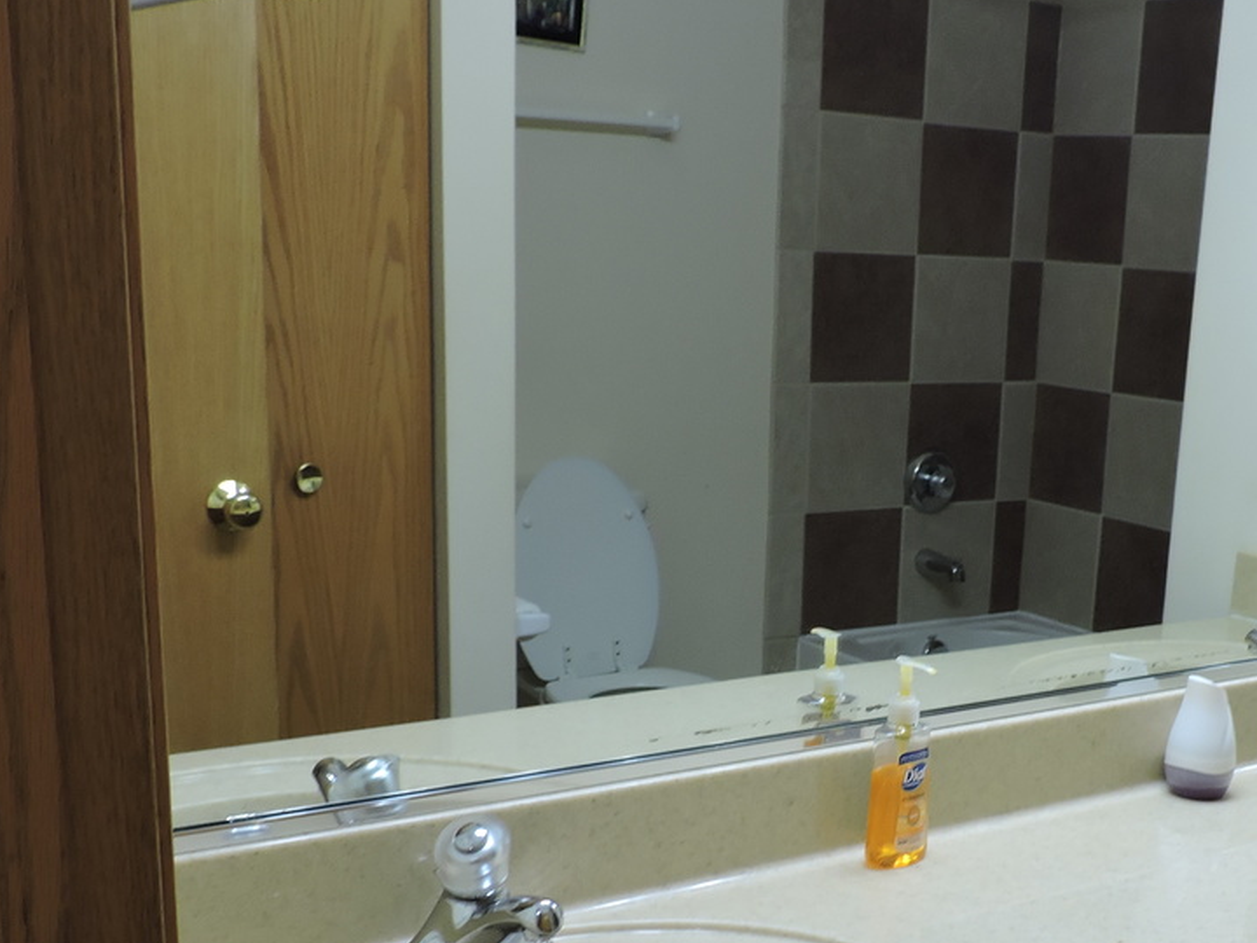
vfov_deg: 29.6
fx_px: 1743
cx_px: 868
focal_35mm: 48
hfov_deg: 39.1
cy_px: 739
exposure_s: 1/30
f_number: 3
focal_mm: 4.3
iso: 125
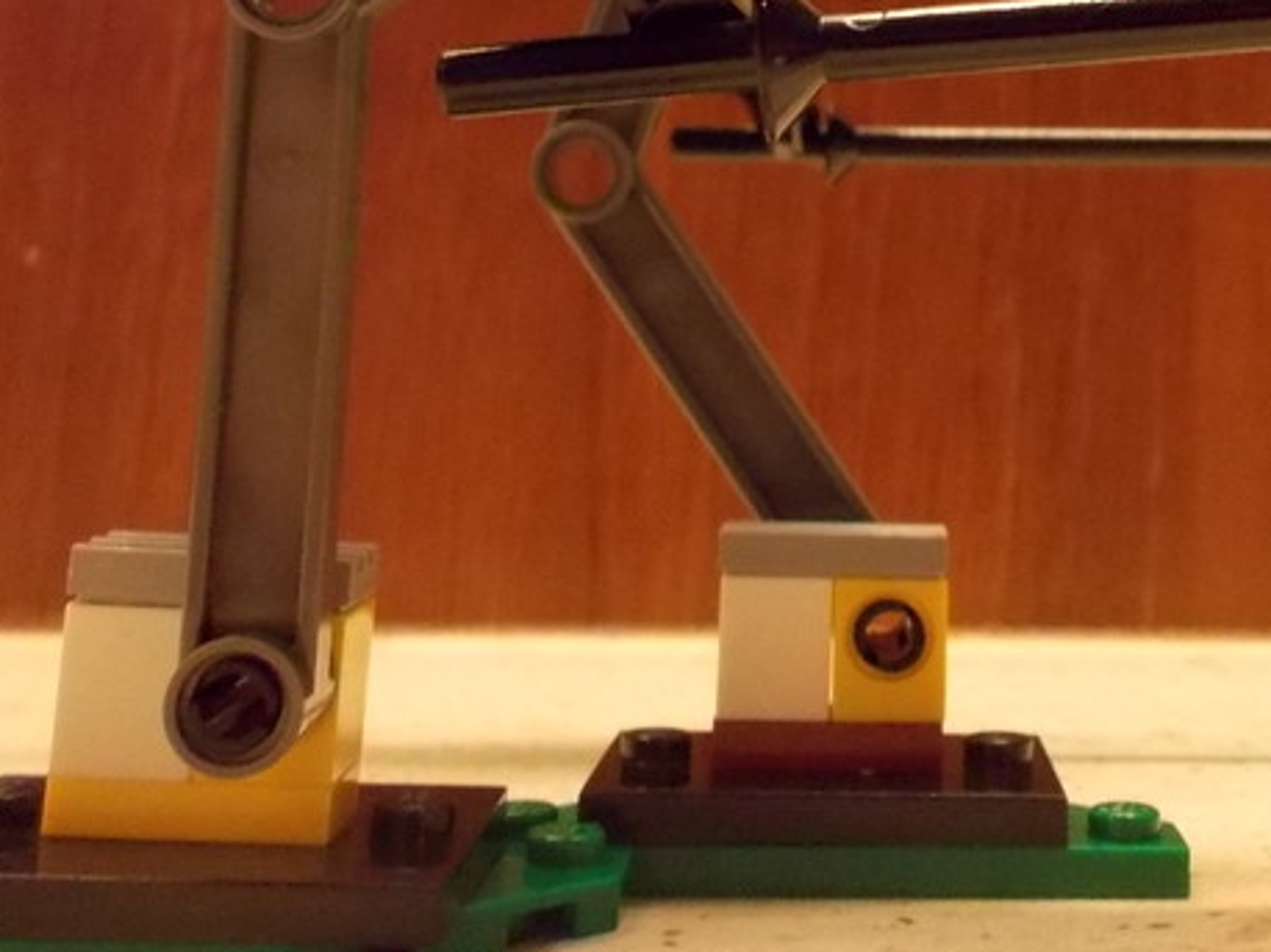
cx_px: 919
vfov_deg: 24.8
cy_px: 87
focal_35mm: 57
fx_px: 2092
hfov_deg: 33.3
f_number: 3.3
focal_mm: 4.1
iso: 400
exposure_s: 1/20
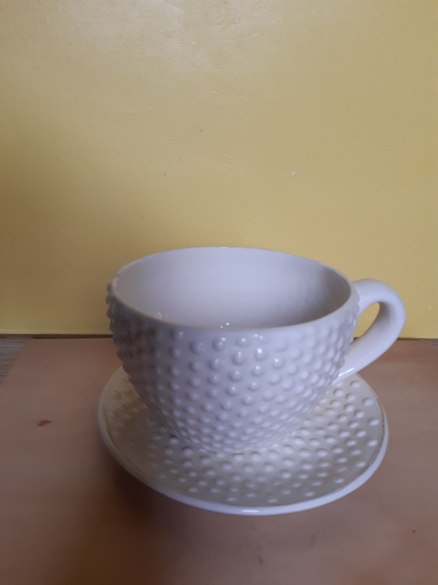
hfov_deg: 53.1
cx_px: 219
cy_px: 292
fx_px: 439
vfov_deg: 67.3
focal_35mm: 26
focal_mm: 3.92
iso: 100
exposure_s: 1/50
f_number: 1.7
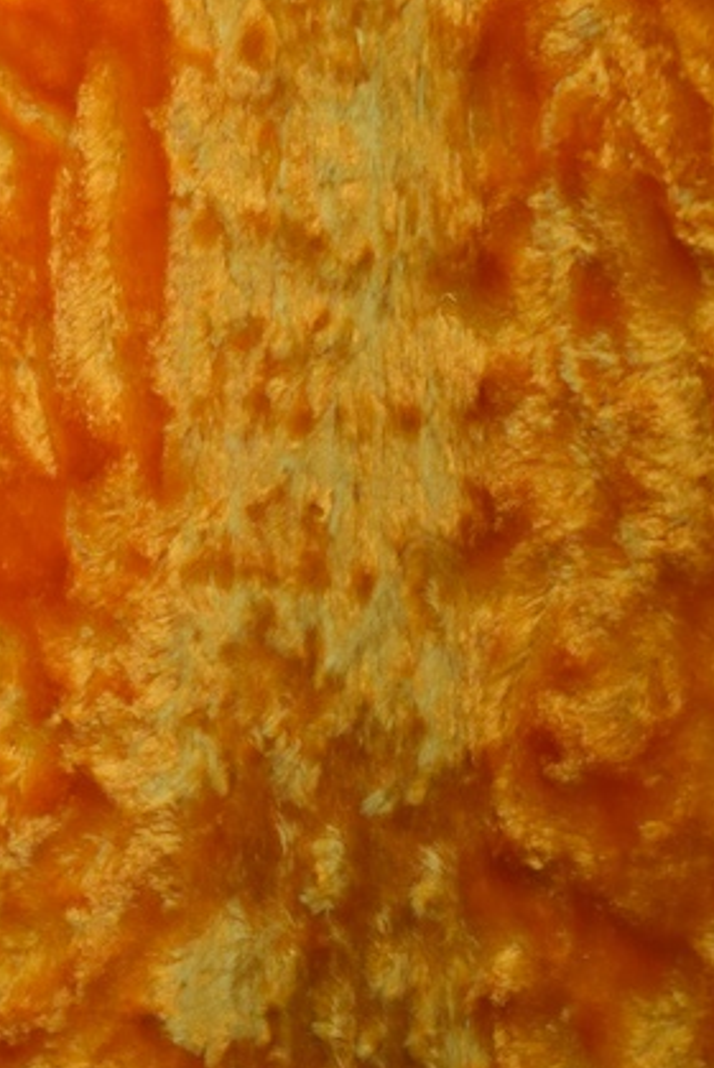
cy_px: 184
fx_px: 3504
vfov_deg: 17.2
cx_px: -459
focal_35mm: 118
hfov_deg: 11.0
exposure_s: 1/60
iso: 800
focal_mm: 22
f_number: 3.8
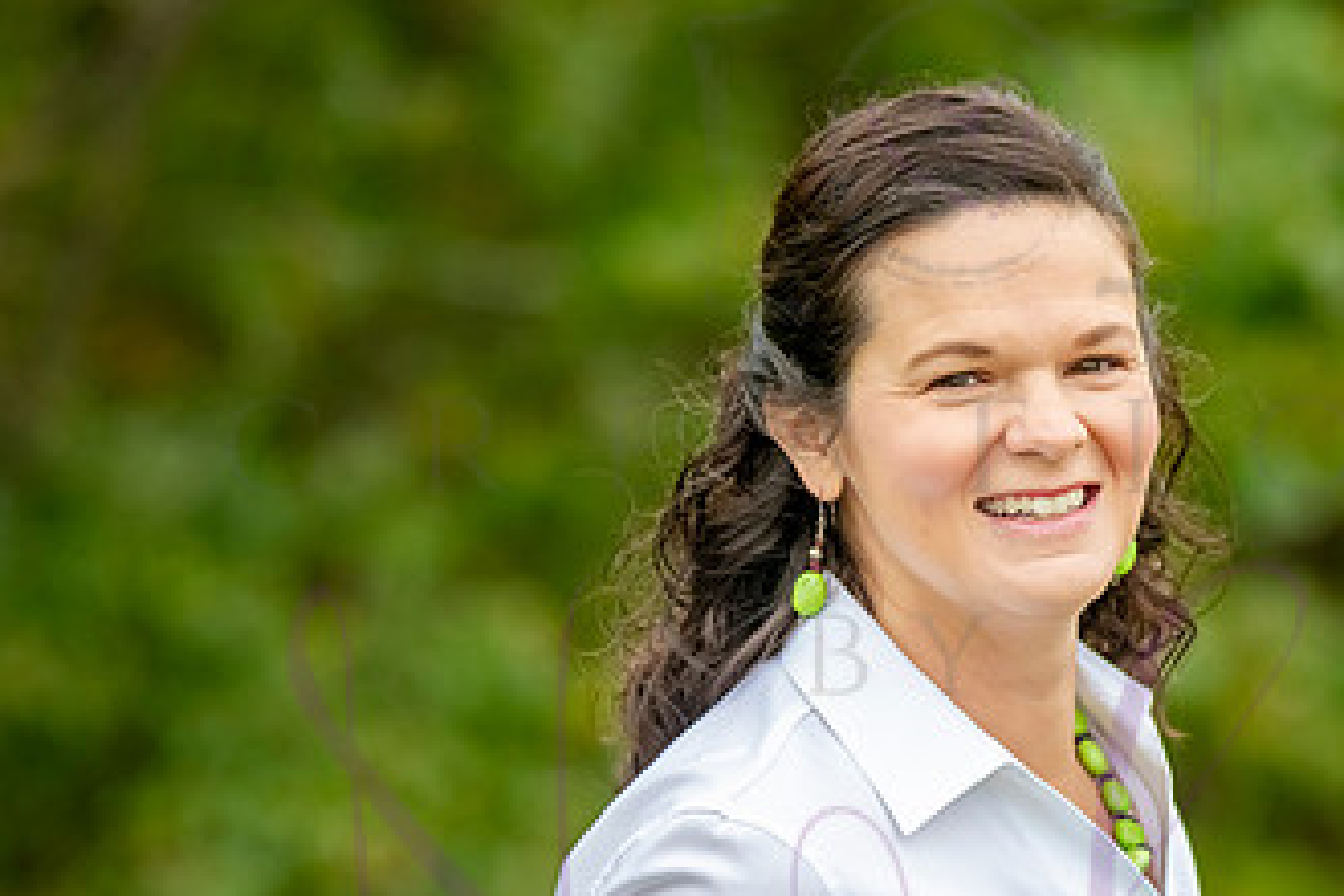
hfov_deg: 9.7
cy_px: 646
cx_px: 973
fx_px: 7877
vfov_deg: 6.5
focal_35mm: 211
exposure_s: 1/800
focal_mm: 120
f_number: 3.5
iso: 1000
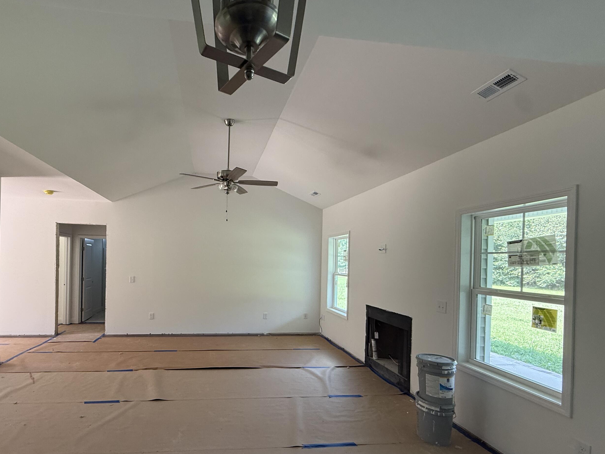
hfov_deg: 89.9
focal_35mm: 17
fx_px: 297
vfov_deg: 74.3
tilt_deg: +0.1
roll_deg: -1.2
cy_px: 261
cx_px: 243
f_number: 2.2
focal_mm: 2.22
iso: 125
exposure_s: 1/99
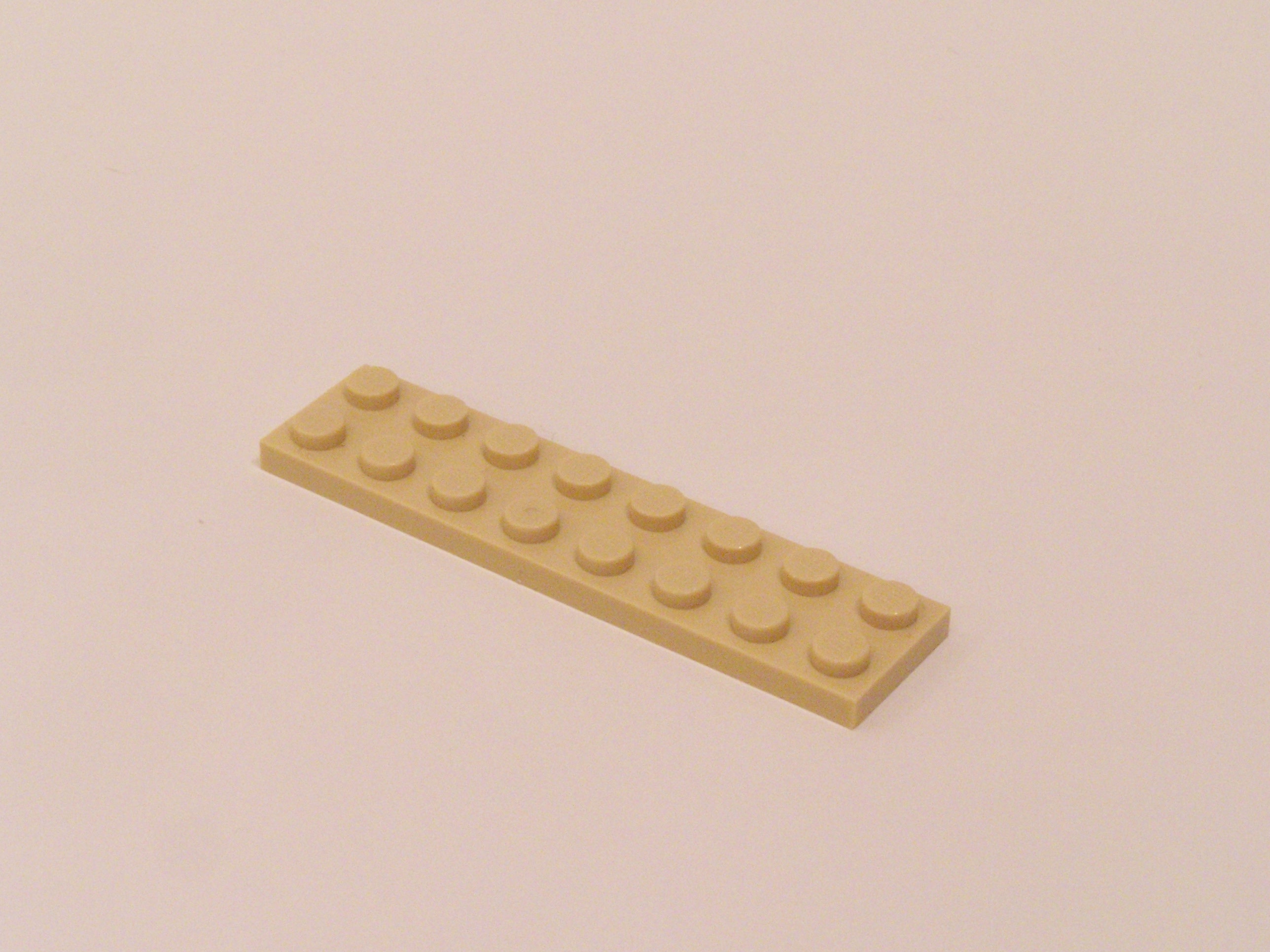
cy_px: 476
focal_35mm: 94
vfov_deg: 15.7
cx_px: 635
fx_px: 3449
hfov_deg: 20.9
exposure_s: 1/4
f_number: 7.1
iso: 400
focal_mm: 15.6
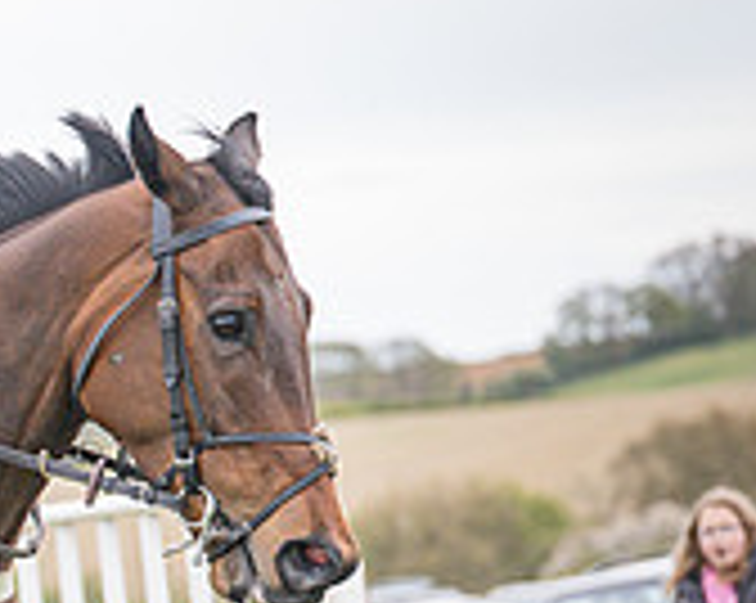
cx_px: -397
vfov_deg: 5.8
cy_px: 783
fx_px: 5900
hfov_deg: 7.2
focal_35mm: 264
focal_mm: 70
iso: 800
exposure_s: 1/1600
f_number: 2.8
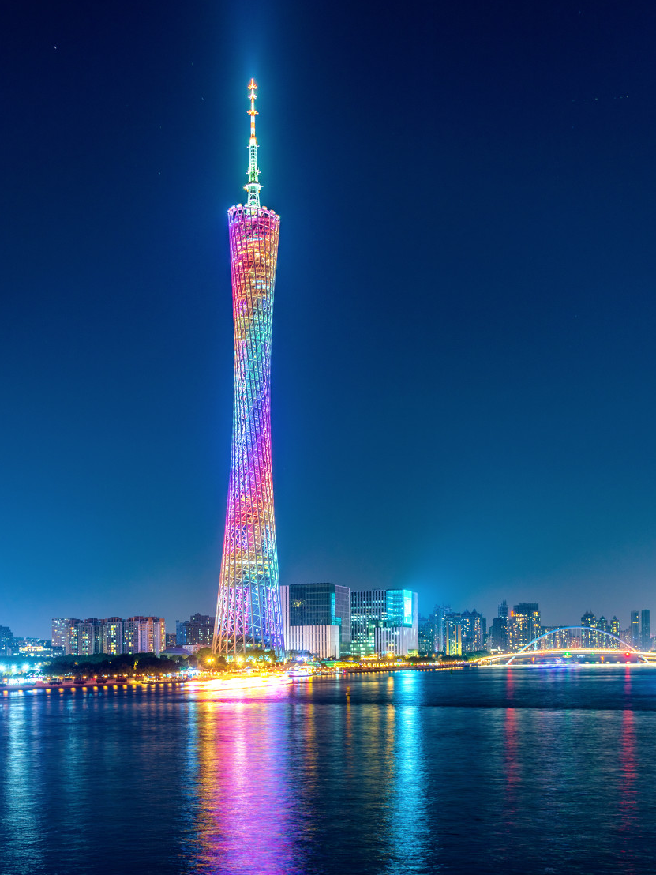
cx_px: 335
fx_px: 1011
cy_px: 471
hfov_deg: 36.0
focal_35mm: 40
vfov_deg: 46.8
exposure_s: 2
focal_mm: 36
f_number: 6.3
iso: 100
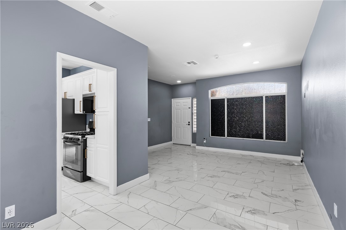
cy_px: 115
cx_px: 173
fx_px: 163
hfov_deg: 93.3
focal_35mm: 17
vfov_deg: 70.4
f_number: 8
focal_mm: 17
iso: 400
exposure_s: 1/10
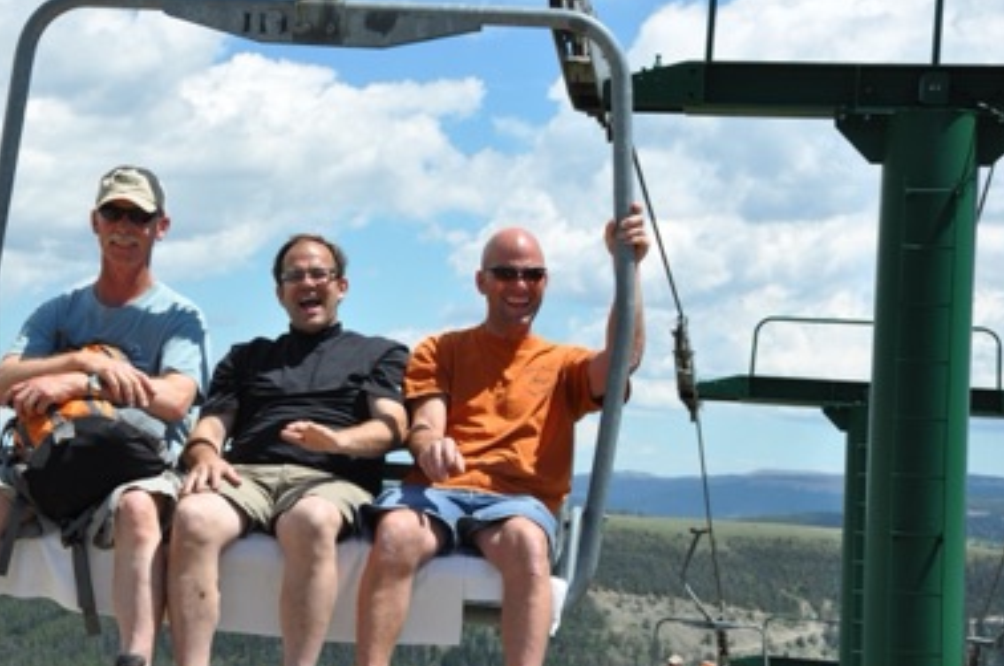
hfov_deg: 20.6
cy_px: 322
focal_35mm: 99
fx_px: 2757
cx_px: 375
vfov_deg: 13.8
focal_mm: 52
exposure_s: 1/400
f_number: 10
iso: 200
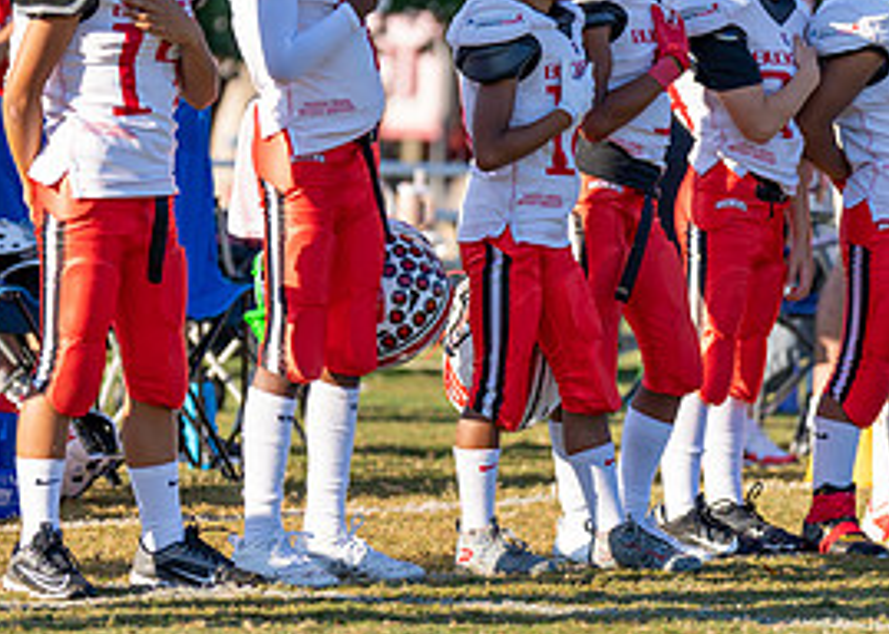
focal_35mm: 251
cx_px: 542
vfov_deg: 5.7
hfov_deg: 8.0
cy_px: 178
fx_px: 6336
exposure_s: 1/800
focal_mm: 111
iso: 100
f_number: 2.8
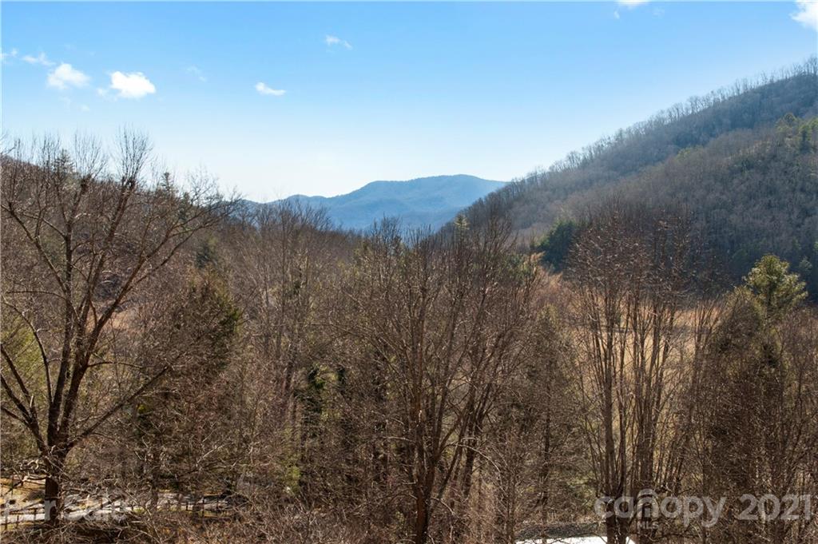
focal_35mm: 51
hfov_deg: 38.9
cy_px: 272
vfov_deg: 26.4
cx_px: 409
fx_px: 1158
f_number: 13
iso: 100
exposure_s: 1/40
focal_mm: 34
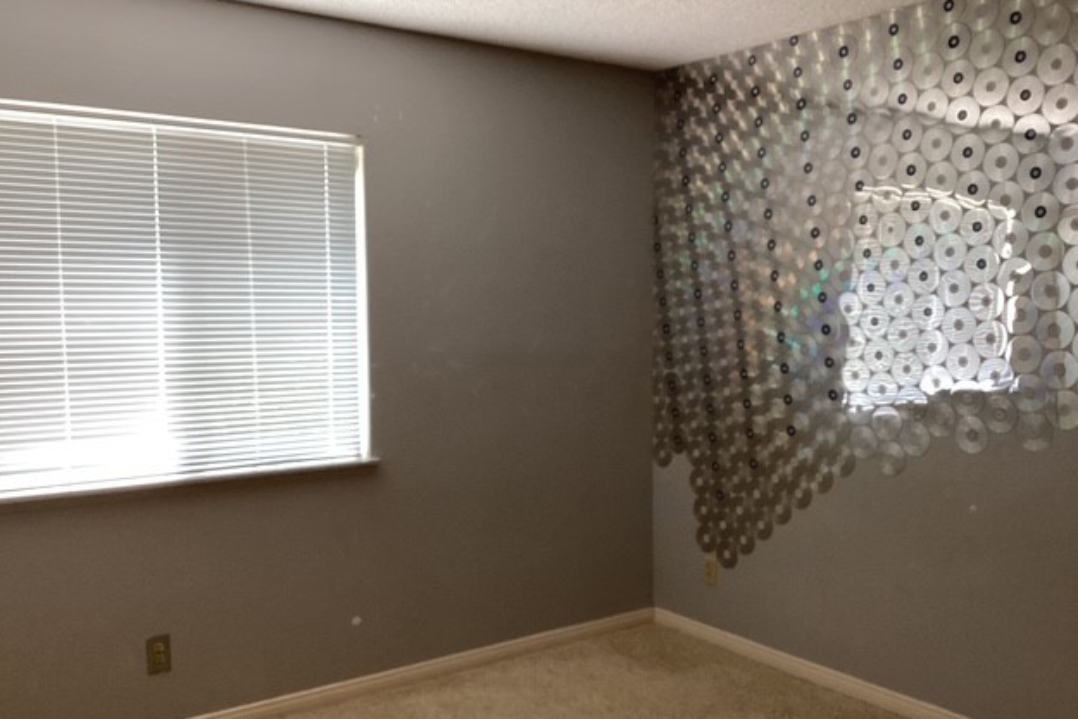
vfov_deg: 40.0
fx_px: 988
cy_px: 381
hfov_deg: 57.2
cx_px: 540
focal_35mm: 33
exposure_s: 1/60
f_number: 2.4
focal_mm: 3.3
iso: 160
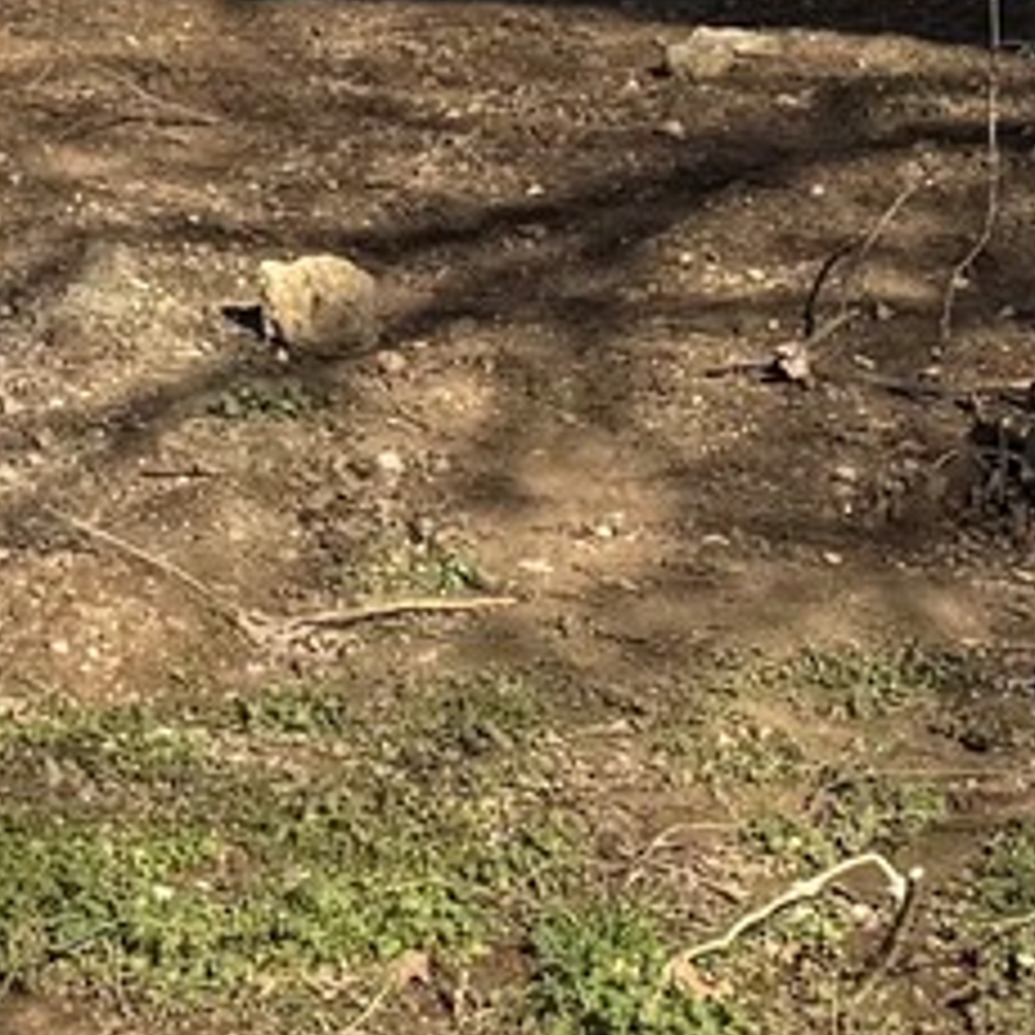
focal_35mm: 189
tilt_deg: +4.5
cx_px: 657
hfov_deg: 9.3
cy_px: -1220
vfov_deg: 8.6
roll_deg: -1.3
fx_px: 6393
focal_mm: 6.76
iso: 80
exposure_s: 1/3584
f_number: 1.78
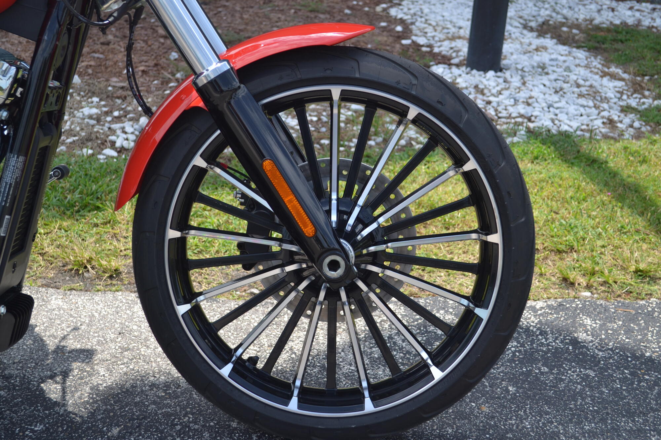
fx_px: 964
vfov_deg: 25.7
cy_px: 220
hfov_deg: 37.9
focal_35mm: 52
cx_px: 330
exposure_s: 1/320
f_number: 5
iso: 100
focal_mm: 35
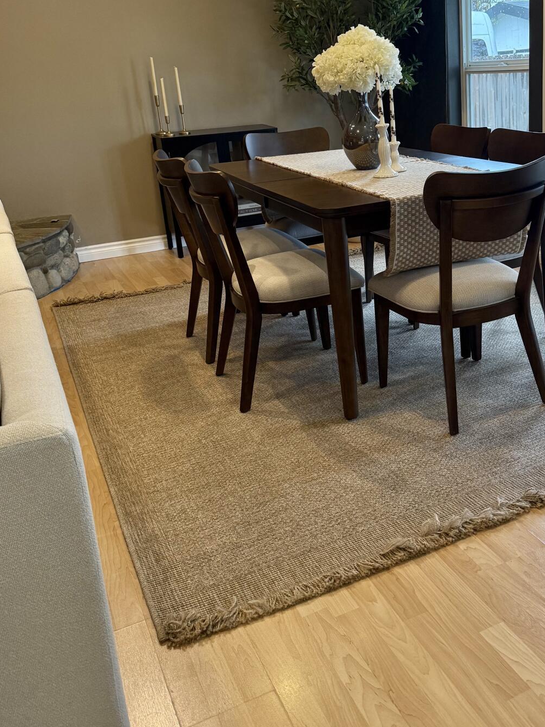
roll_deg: +3.0
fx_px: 756
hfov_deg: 38.8
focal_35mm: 36
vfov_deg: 50.7
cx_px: 399
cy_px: 263
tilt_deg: -14.5
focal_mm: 6.76
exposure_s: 1/120
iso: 250
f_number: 1.78
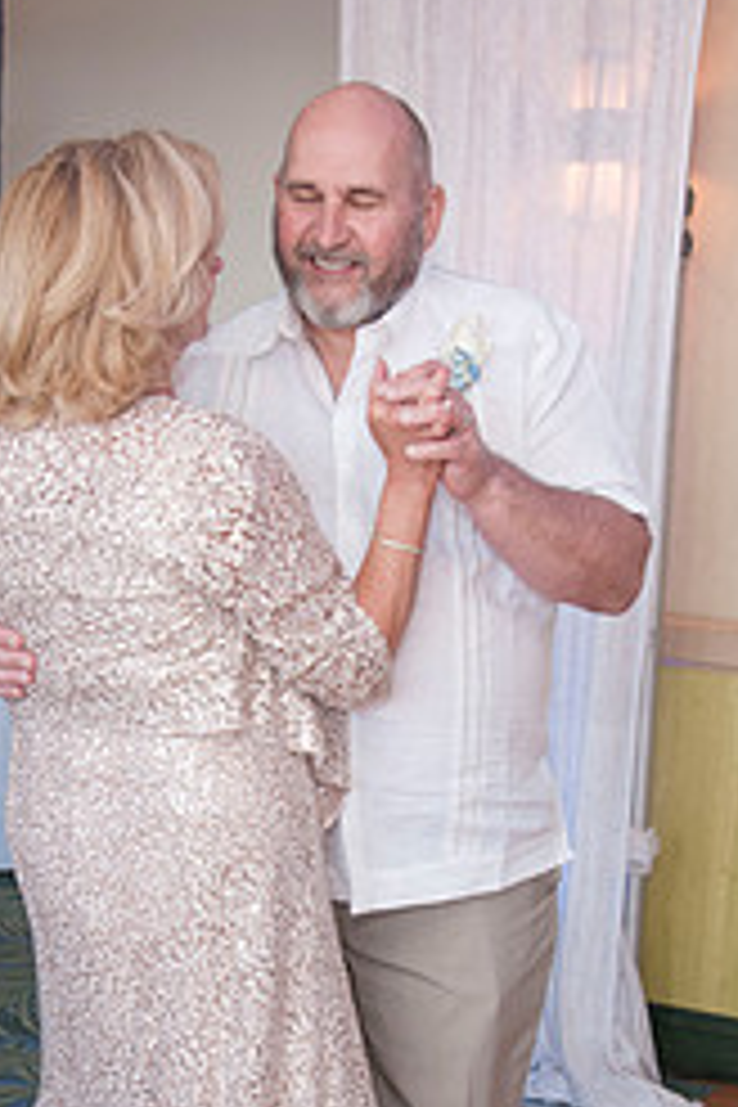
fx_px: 2275
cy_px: 868
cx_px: 304
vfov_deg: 26.9
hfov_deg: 18.4
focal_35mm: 74
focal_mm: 27
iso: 400
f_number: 5.6
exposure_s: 1/60
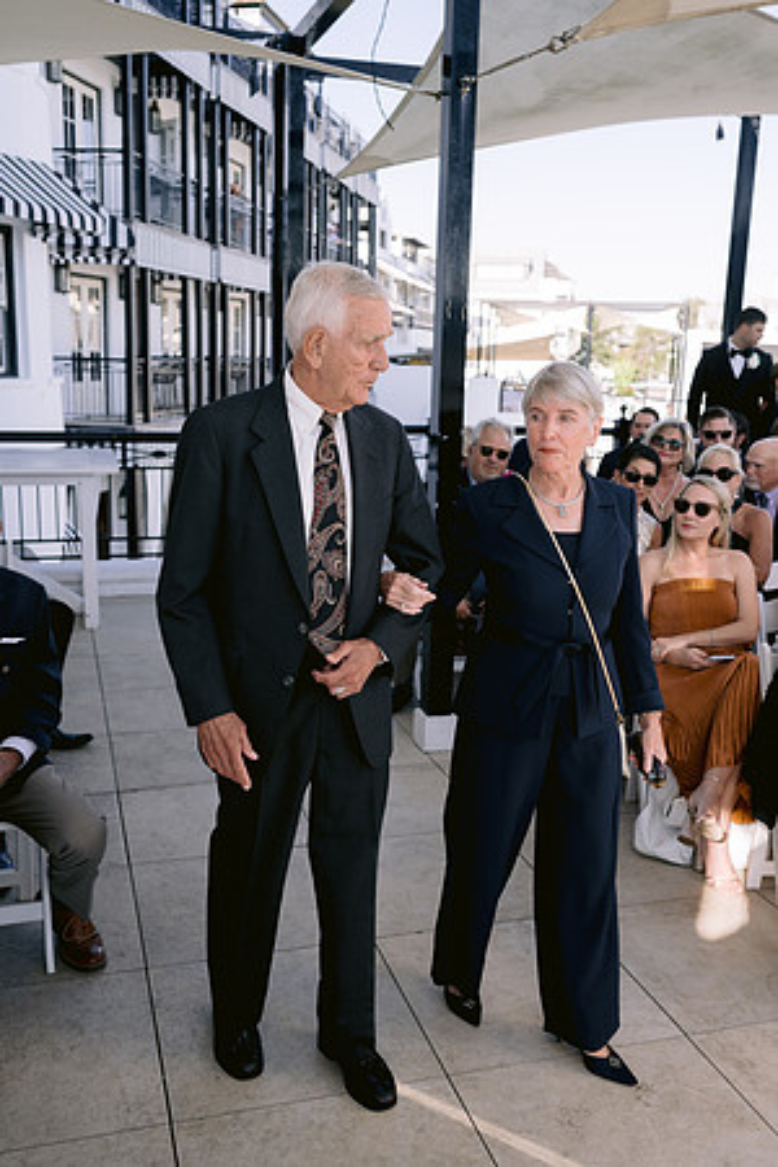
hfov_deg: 37.9
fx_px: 1134
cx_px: 389
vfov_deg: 54.4
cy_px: 584
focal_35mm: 35
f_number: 4
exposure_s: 1/500
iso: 200
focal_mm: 35
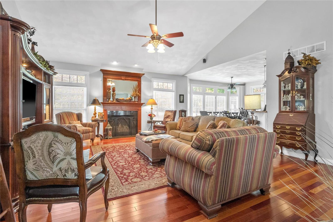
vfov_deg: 67.4
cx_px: 166
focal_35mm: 18
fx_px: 166
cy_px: 111
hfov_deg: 90.0
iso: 400
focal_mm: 9
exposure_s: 1/6
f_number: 8
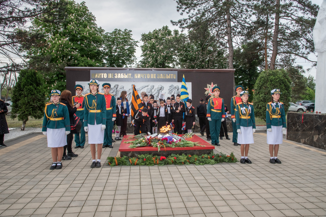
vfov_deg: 43.6
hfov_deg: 61.9
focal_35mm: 30
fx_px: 272
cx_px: 163
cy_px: 108
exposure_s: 1/160
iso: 640
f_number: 10
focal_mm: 30
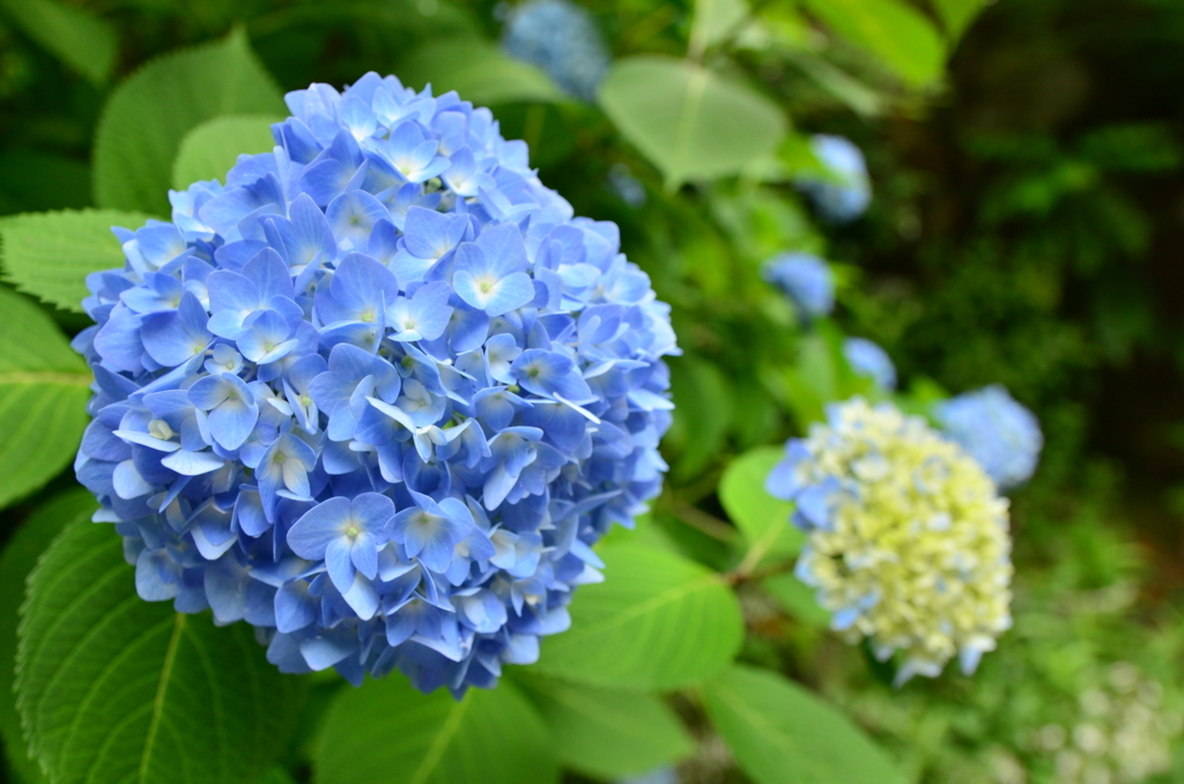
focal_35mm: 36
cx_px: 592
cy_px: 392
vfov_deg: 36.7
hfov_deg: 53.2
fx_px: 1181
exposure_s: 1/200
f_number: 4.5
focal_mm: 24
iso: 250
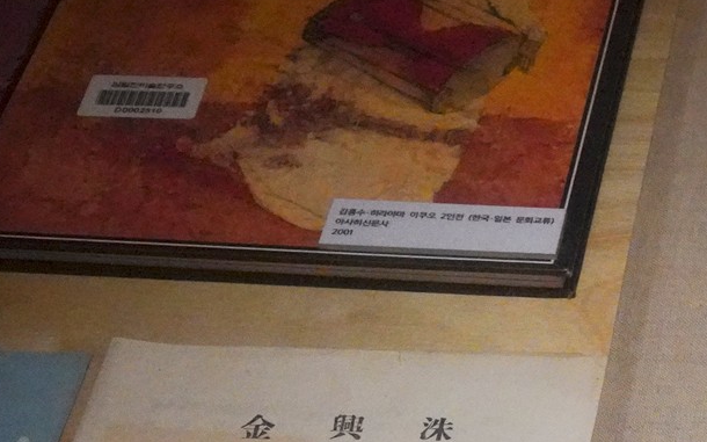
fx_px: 2254
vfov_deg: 11.2
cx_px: 1132
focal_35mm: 117
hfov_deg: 16.0
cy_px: 206
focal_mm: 35
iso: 12800
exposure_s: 1/100
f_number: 8
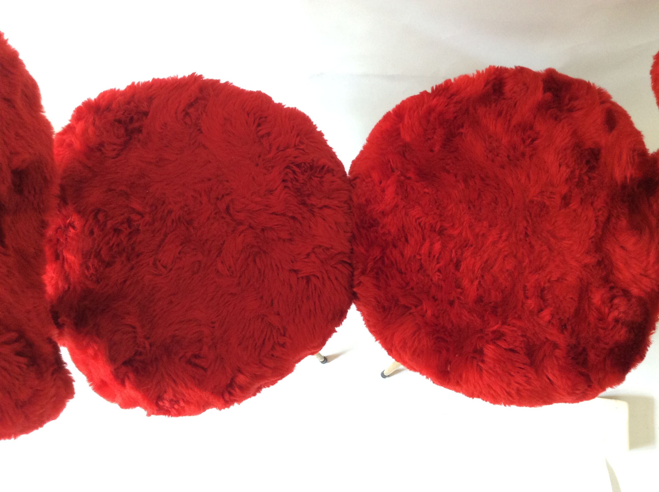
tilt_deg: -77.6
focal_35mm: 32
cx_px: 330
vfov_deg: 44.1
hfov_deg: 56.9
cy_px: 246
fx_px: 608
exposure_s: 1/25
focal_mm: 3.3
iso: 100
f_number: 2.4
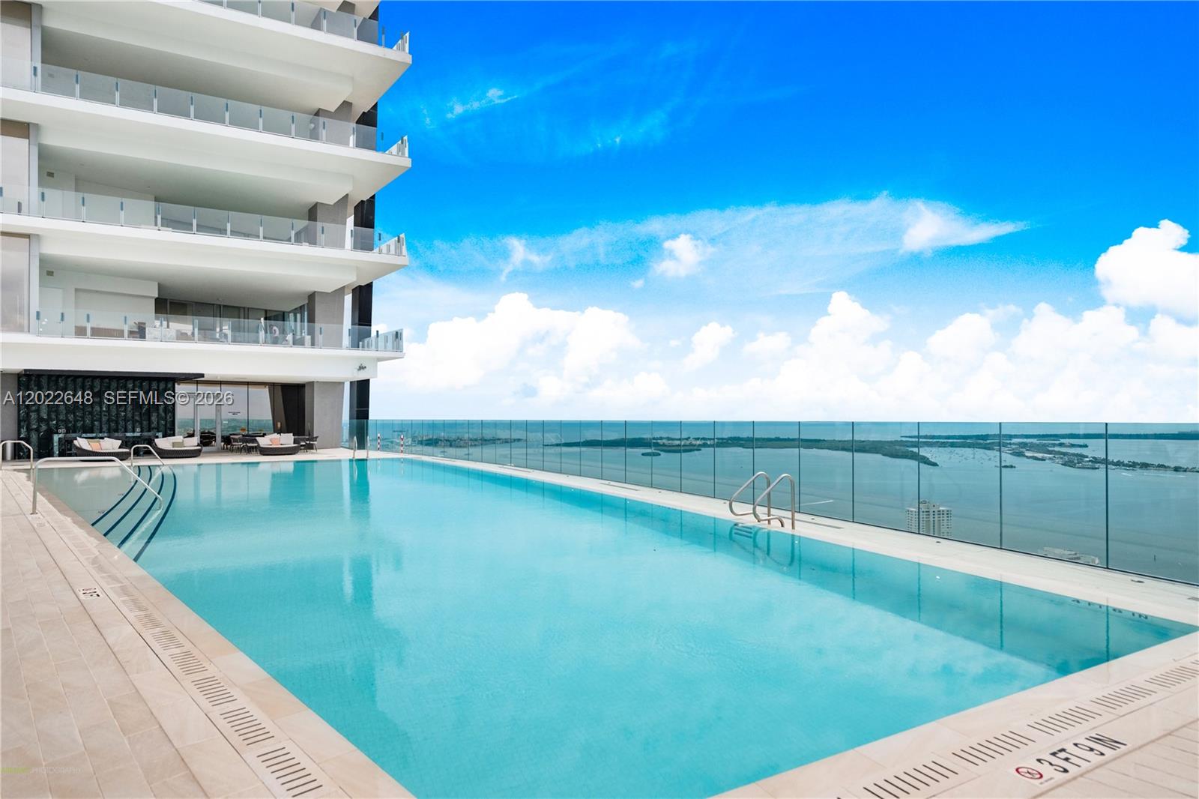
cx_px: 600
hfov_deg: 86.9
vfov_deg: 64.5
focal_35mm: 19
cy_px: 400
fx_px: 633
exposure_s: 1/6400
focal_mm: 19
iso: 1000
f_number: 5
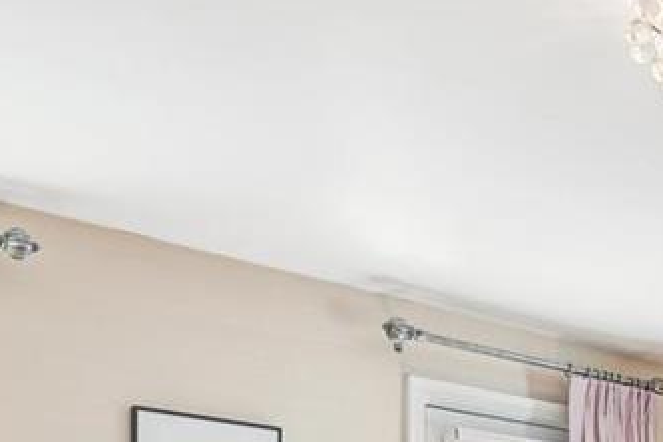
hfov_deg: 30.9
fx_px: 1160
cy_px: 679
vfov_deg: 18.8
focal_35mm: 63
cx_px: 559
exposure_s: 1/50
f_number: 8
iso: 400
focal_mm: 13
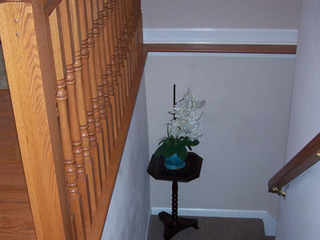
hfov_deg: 34.3
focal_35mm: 56
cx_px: 144
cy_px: 162
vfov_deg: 25.9
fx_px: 518
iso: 140
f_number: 2.8
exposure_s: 1/60
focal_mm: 6.3
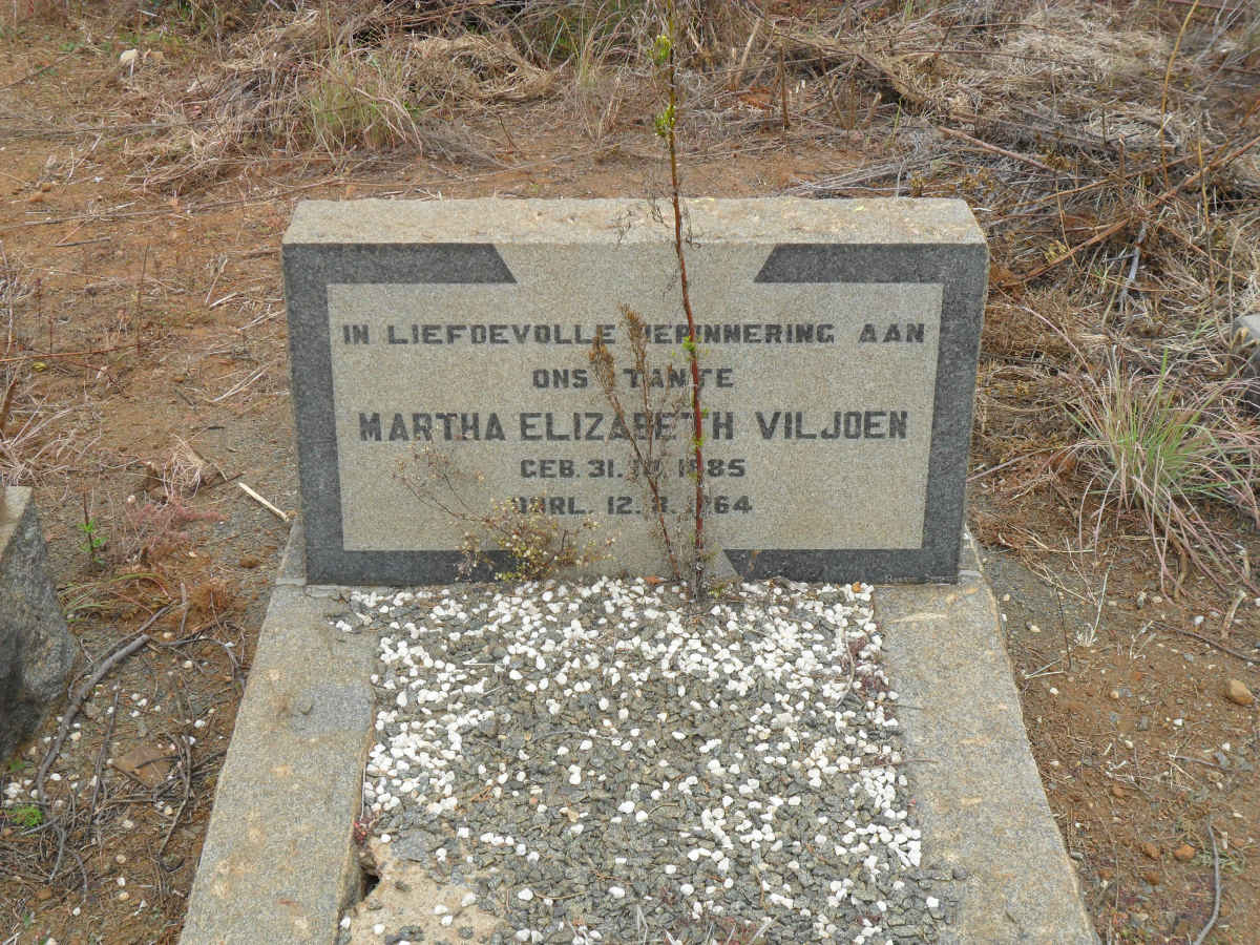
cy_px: 472
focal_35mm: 52
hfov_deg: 36.8
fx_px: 1893
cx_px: 630
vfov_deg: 28.0
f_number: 5
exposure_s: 1/180
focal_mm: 9.3
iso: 100
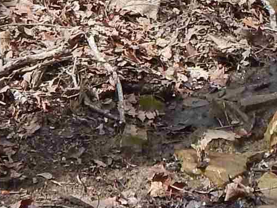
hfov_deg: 7.5
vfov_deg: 5.7
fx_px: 2065
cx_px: 451
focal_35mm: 258
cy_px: -125
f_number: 3.6
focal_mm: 7.7
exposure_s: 1/400
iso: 125
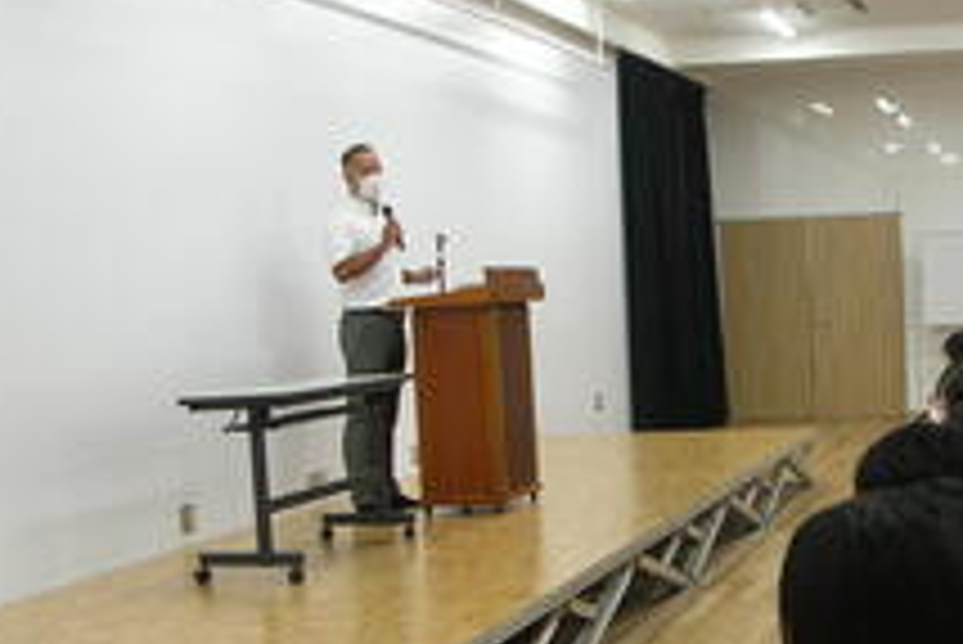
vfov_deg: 20.0
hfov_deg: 28.9
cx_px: 796
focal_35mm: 68
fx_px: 1820
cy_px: 396
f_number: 2.8
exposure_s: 1/16
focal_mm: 5.8
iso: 50
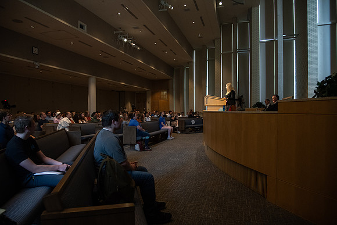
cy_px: 112
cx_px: 168
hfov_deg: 72.6
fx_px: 230
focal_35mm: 25
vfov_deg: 52.2
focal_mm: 24
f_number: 4
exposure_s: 1/250
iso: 2000
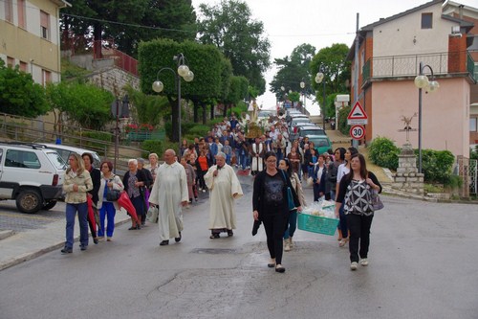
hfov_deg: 31.2
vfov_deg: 21.1
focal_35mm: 64
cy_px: 160
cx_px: 239
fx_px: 856
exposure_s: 1/160
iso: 800
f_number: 6.3
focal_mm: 43
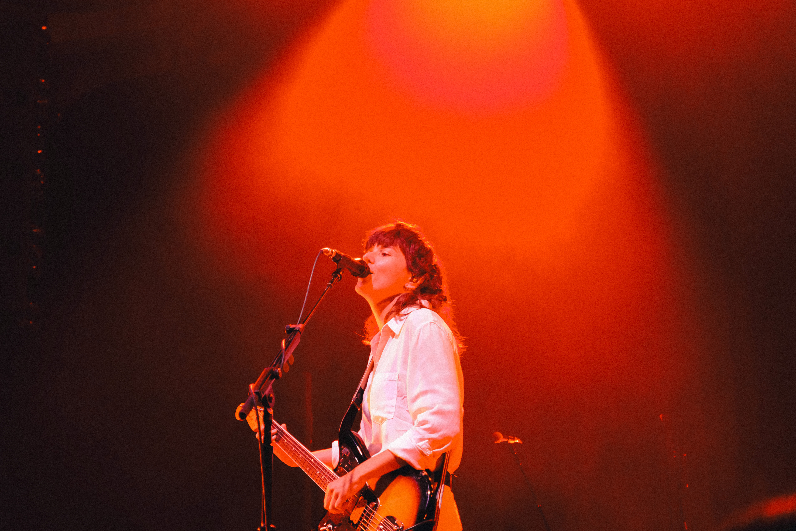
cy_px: 266
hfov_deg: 33.9
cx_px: 398
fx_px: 1304
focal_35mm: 59
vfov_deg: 23.0
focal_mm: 39.5
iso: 3200
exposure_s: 1/125
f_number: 3.2
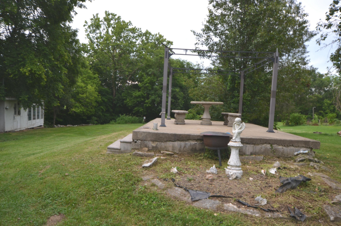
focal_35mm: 26
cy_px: 113
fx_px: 241
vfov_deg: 50.2
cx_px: 170
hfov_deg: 70.5
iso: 200
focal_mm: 17
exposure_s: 1/160
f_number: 6.3
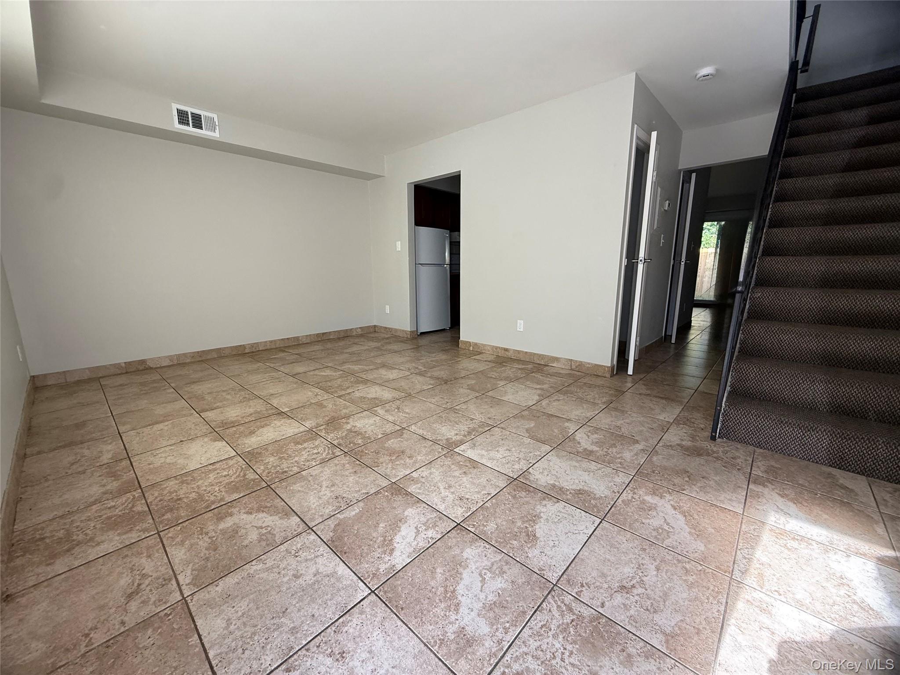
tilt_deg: -10.5
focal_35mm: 14
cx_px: 450
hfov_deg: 102.1
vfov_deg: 85.7
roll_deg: +0.1
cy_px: 338
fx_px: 364
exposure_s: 1/99
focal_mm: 2.22
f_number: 2.2
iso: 125
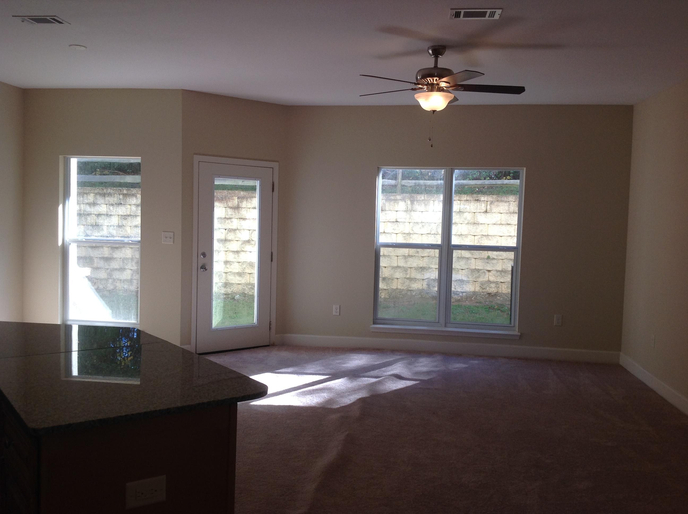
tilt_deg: -3.9
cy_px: 257
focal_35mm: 35
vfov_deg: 40.6
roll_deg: -1.4
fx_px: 695
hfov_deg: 52.7
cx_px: 344
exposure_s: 1/149
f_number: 2.4
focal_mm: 4.28
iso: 50
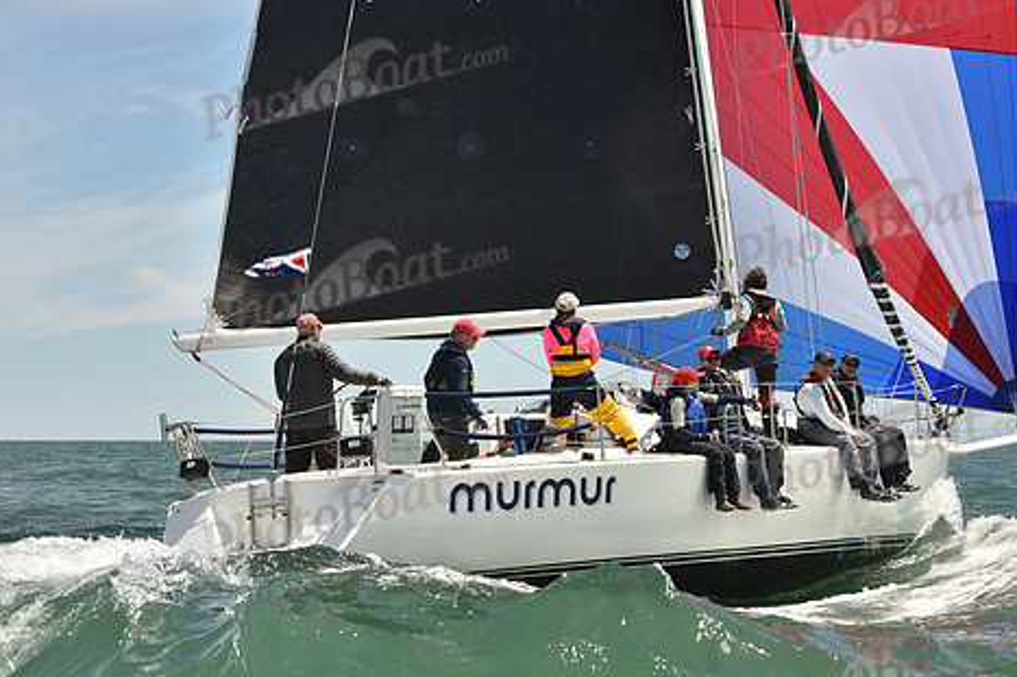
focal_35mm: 87
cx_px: 623
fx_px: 2457
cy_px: 367
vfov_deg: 15.7
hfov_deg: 23.3
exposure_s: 1/800
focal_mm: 70
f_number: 10
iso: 320
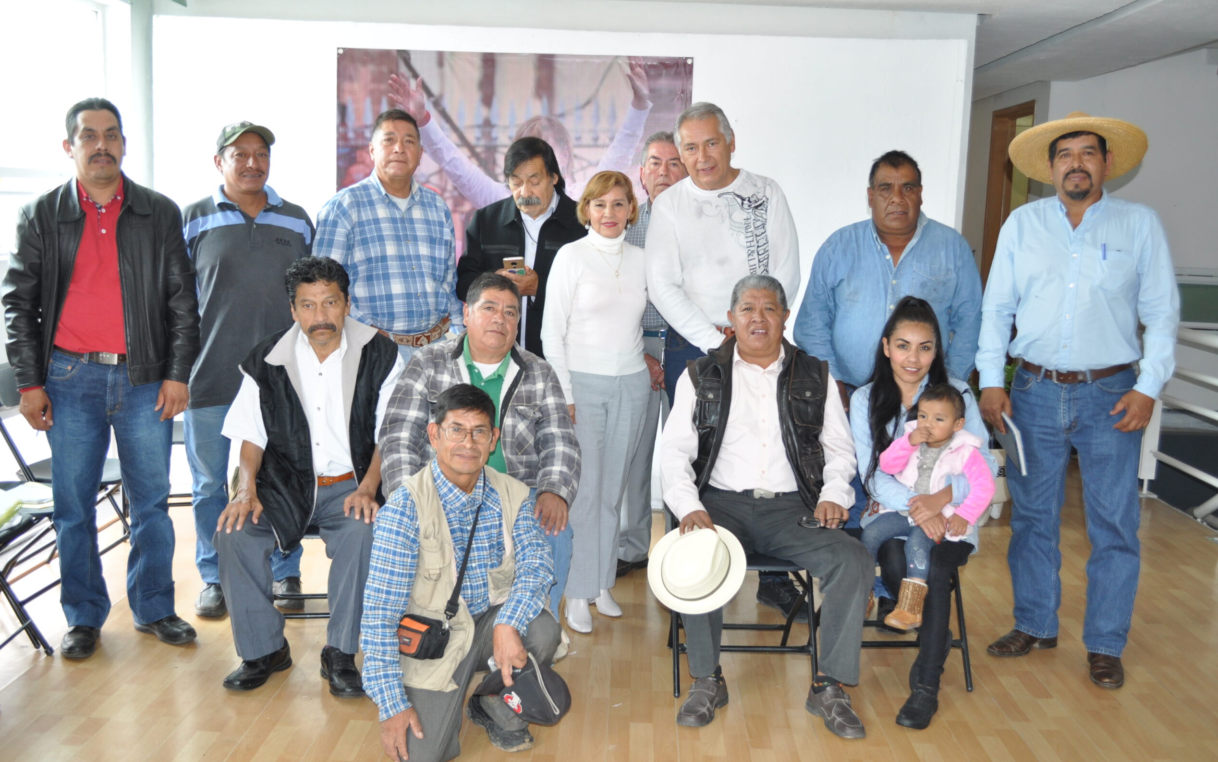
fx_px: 1228
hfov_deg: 52.7
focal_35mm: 37
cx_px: 611
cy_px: 405
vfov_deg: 34.4
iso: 400
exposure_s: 1/30
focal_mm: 24
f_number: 4
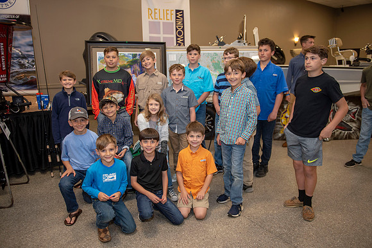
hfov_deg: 67.4
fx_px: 279
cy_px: 124
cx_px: 186
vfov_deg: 47.9
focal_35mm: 27
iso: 800
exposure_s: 1/100
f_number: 2.8
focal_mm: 27
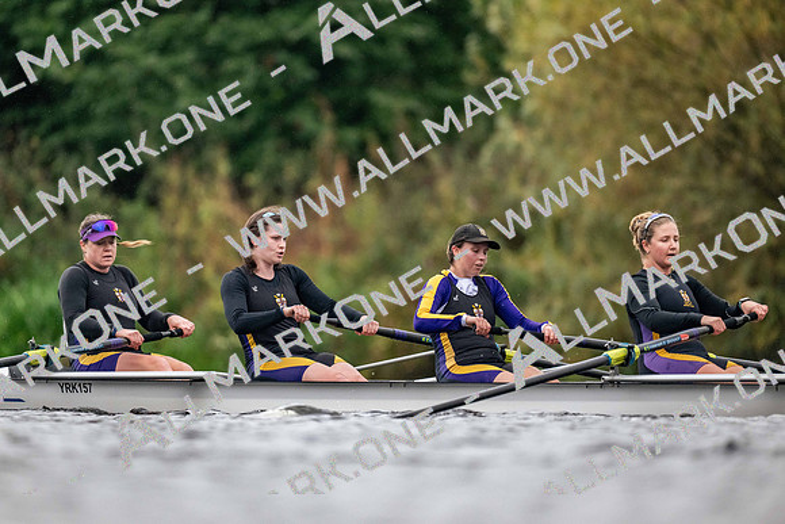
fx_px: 13086
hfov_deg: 3.4
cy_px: 262
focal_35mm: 600
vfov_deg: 2.3
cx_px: 392
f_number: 4
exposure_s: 1/2500
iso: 3200
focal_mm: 600
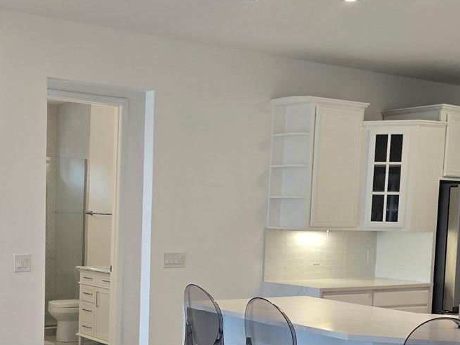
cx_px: 113
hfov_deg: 33.6
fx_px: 744
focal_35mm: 56
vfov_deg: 25.6
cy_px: 282
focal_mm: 5.4
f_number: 1.8
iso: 80
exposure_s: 1/120
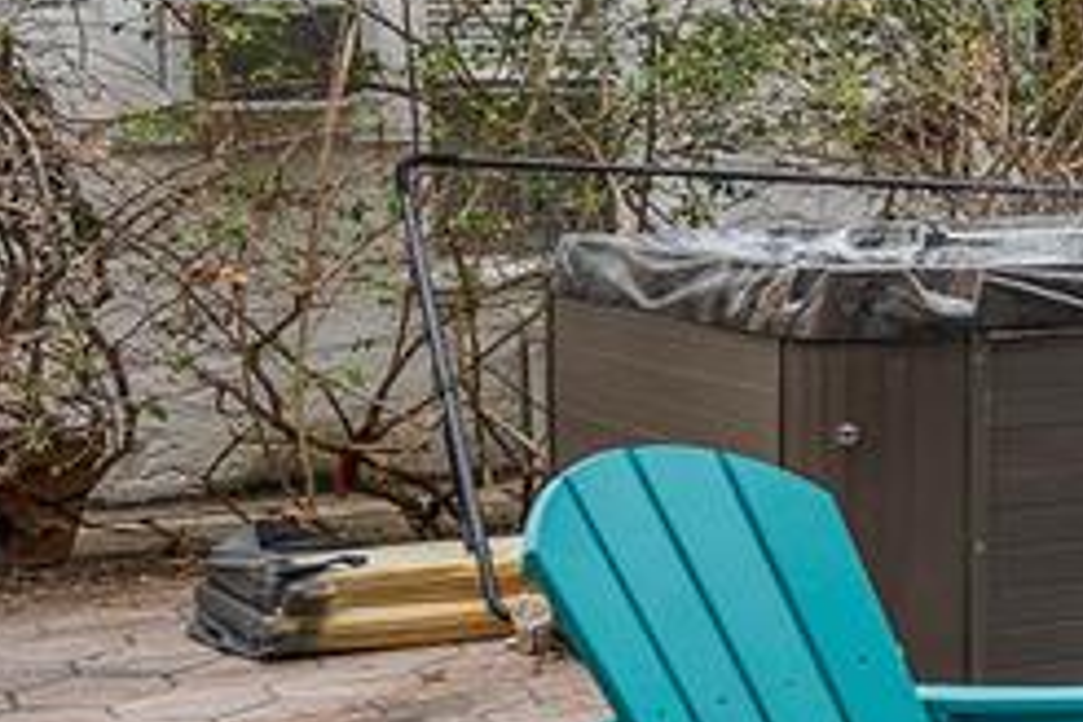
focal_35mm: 91
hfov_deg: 16.1
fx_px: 2737
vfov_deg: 14.8
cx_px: 2289
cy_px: 22
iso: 500
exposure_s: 1/800
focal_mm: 14
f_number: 2.8
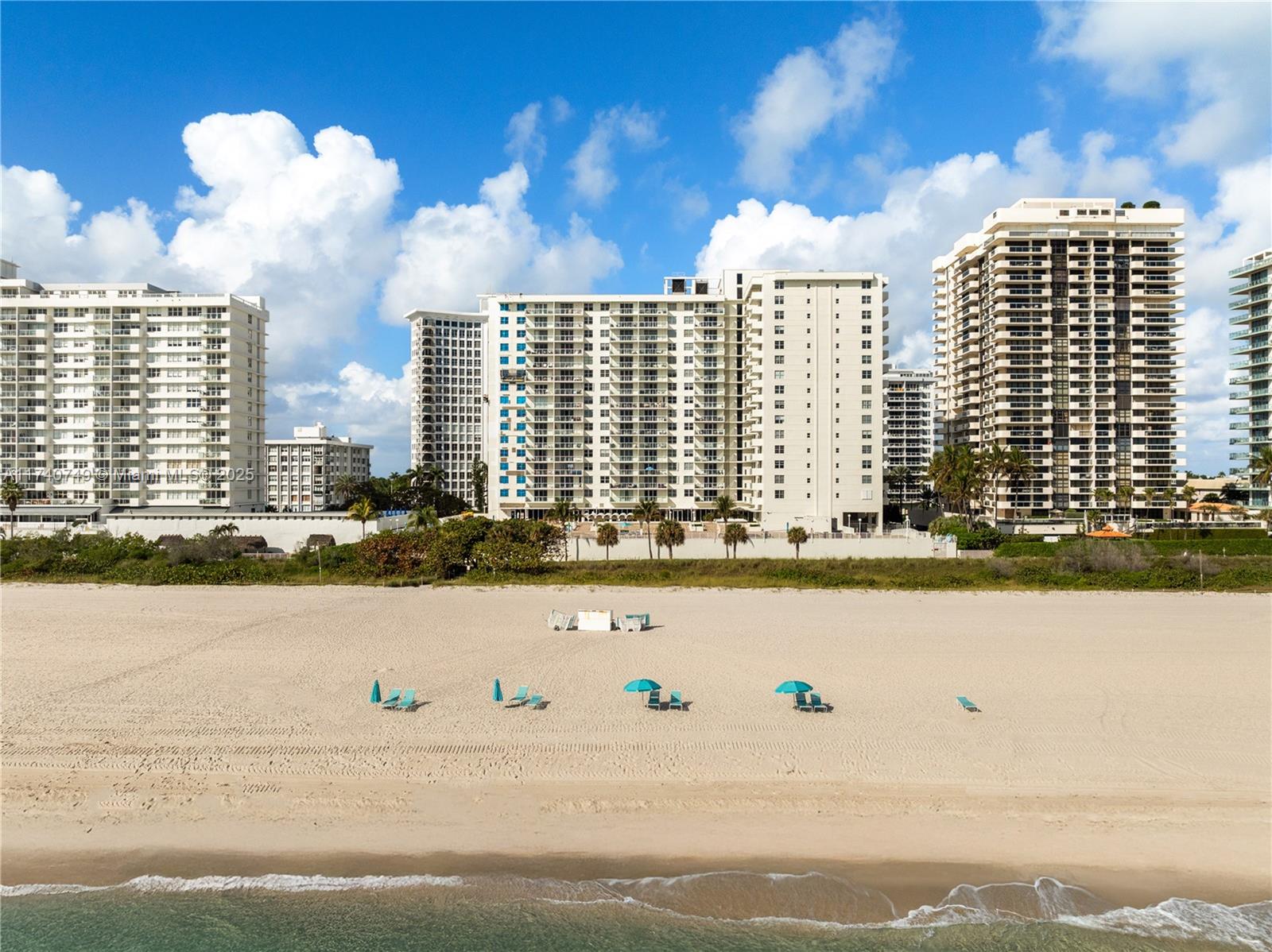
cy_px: 476
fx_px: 881
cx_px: 636
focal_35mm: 24
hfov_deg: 71.6
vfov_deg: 56.8
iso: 110
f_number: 2.8
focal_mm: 12.29
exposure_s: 1/400
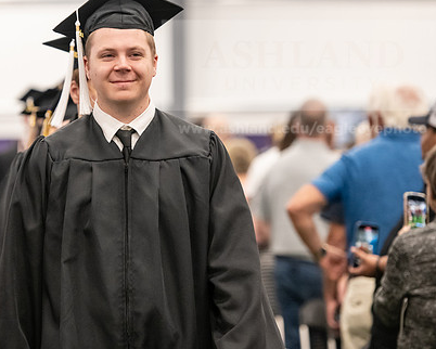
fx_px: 2621
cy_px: 151
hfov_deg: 9.5
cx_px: 129
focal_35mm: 203
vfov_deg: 7.6
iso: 3200
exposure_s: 1/200
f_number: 3.2
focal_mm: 150
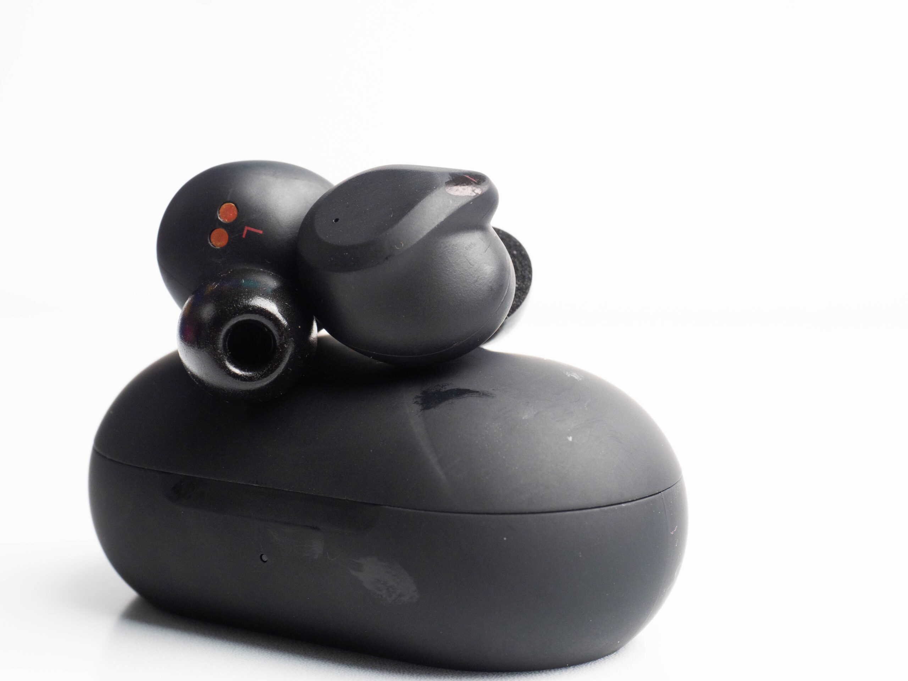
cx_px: 454
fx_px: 2098
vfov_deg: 18.4
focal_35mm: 80
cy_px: 340
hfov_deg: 24.4
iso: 200
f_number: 9
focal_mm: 40
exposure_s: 1/60
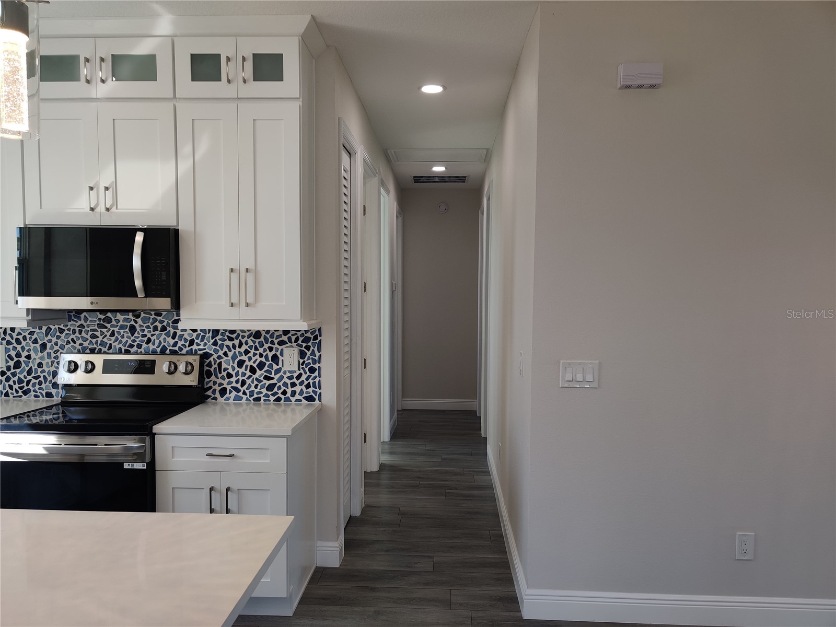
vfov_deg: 51.4
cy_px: 314
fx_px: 652
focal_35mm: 27
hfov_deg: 65.3
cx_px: 418
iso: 100
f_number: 1.65
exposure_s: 1/108
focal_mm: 4.75
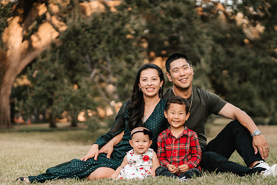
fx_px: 724
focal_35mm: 94
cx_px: 147
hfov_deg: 21.7
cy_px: 99
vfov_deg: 14.6
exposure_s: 1/4000
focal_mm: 85
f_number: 2.2
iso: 1250
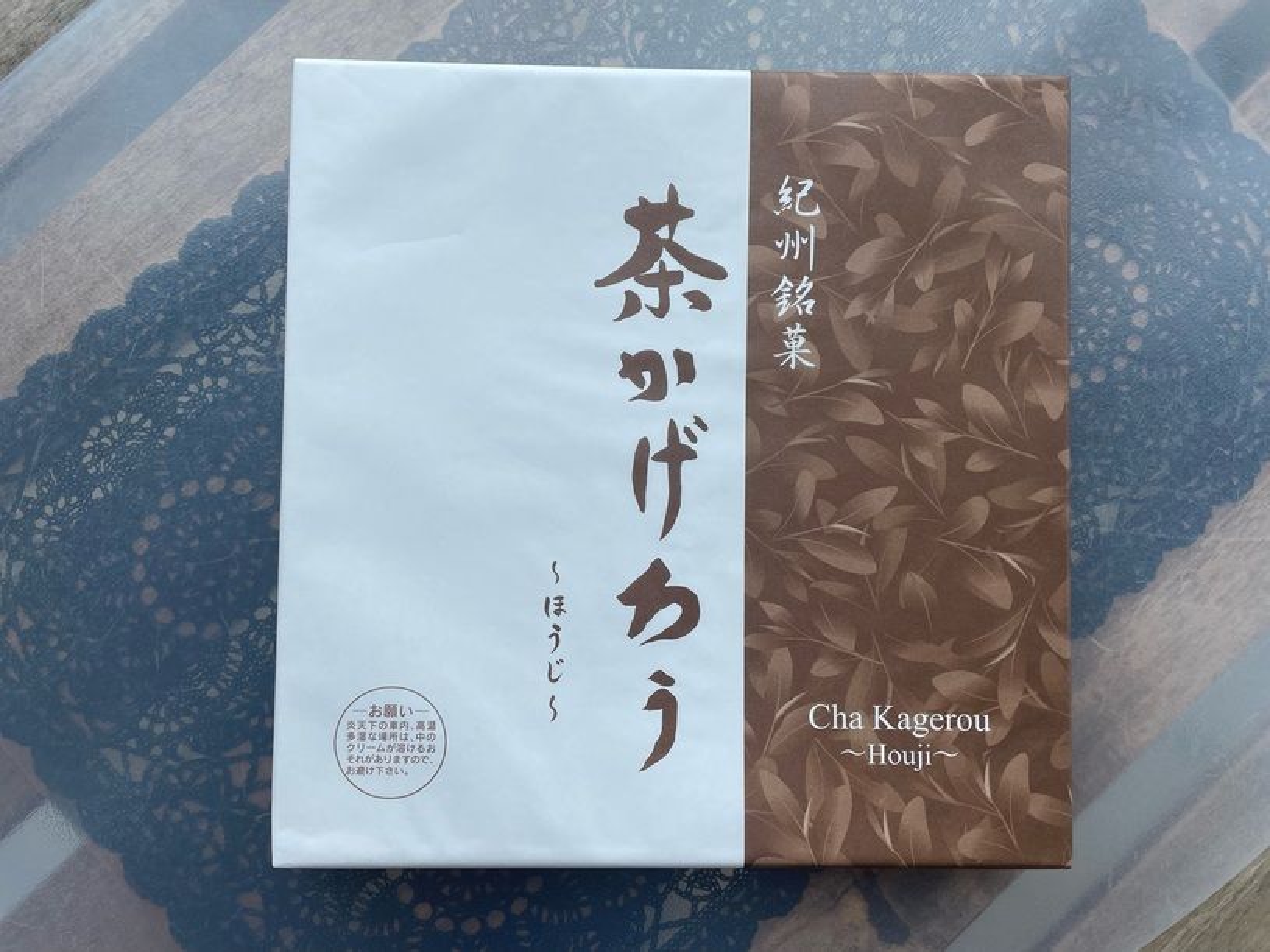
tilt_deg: -88.1
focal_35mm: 26
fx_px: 954
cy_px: 476
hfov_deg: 67.3
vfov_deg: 53.1
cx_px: 635
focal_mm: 4.2
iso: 32
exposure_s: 1/1595
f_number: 1.6
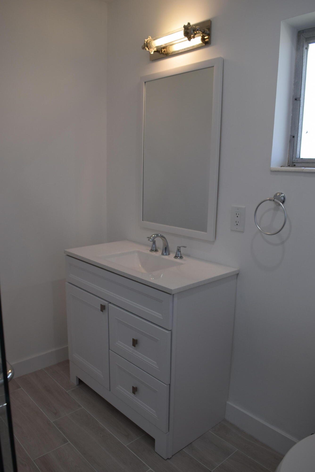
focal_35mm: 27
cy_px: 236
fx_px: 354
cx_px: 158
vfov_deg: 67.4
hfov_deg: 48.0
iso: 400
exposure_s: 1/100
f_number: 5
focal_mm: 18
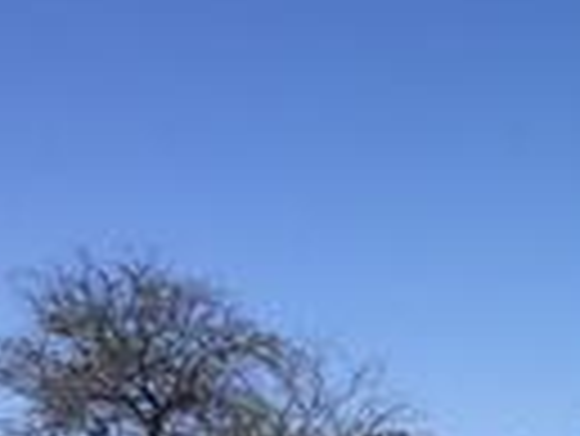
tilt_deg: +1.2
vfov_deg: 10.0
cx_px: 1290
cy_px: 625
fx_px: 2415
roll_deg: +1.3
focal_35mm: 144
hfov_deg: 11.7
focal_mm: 4.15
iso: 25
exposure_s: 1/2198
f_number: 2.2
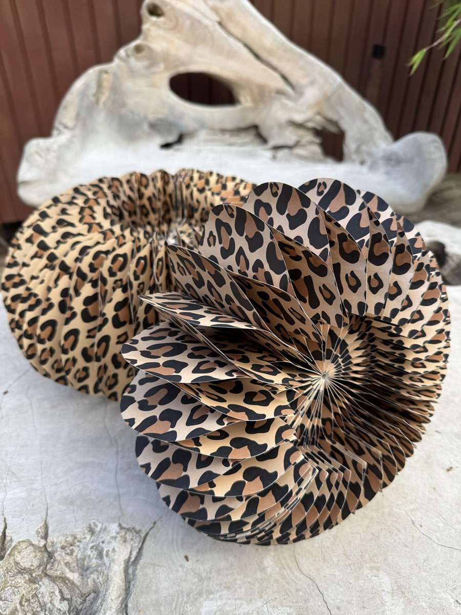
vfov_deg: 71.6
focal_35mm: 24
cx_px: 230
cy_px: 308
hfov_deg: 56.8
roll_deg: -0.8
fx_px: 426
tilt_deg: -34.9
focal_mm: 6.76
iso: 80
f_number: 1.78
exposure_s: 1/539
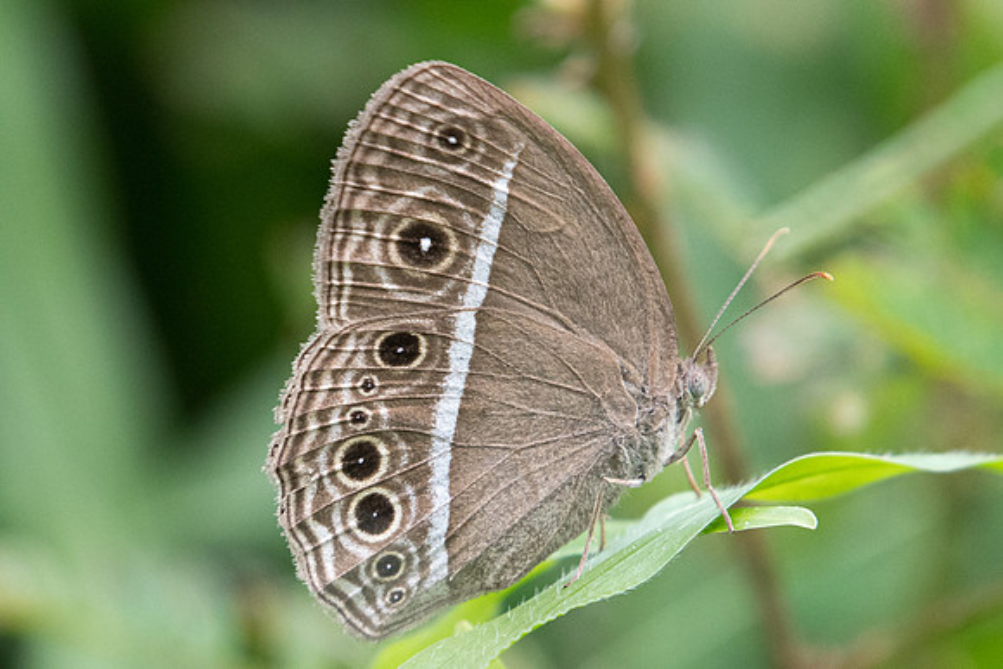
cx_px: 468
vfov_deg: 1.2
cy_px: 334
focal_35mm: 1102
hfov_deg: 1.9
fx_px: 30700
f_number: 6.3
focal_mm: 400
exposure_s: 1/1000
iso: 800
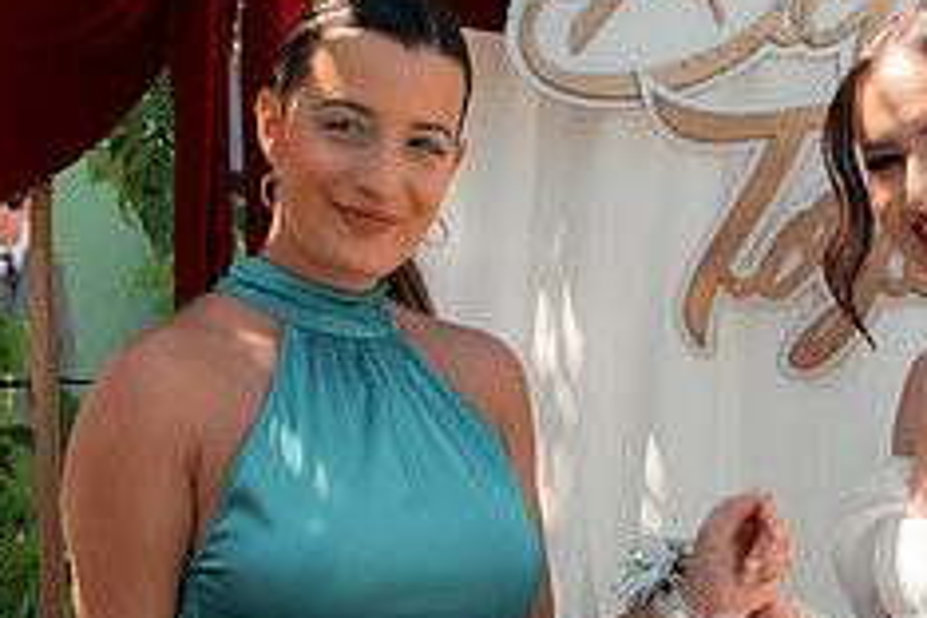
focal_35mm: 100
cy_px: 588
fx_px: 2575
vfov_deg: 13.5
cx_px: 457
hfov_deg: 20.4
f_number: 4.5
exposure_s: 1/500
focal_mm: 35
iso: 200
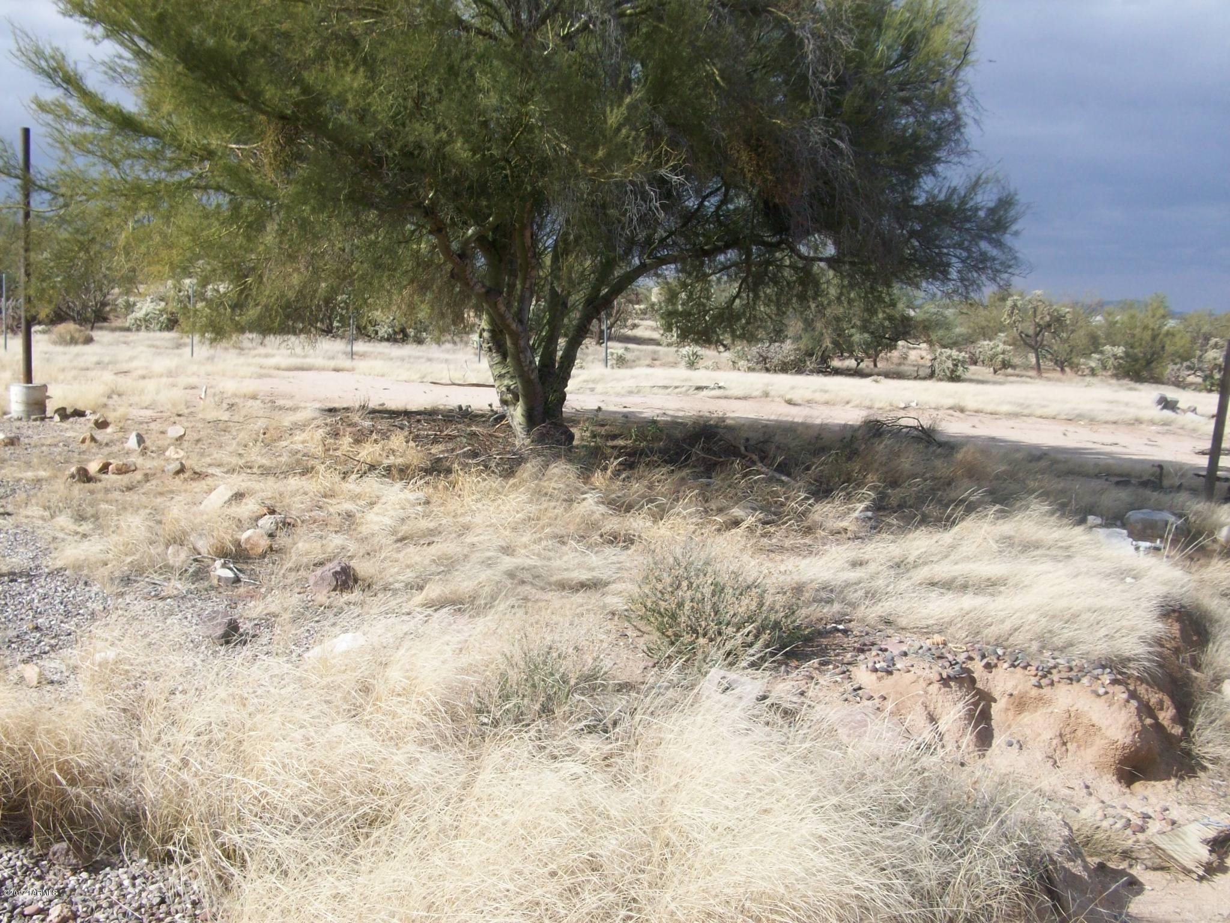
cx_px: 615
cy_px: 462
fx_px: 1208
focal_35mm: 34
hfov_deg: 54.0
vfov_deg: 41.8
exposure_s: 1/310
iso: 64
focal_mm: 5.7
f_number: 5.5
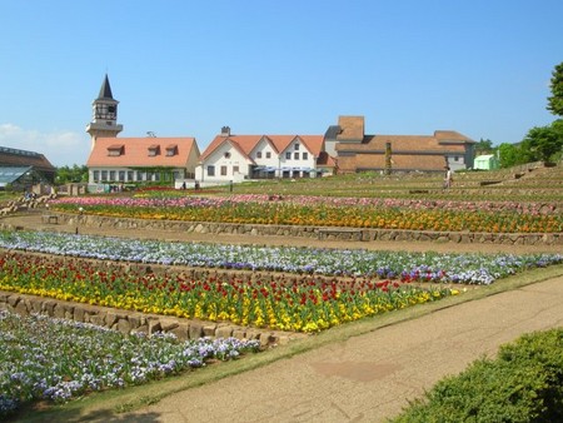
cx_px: 282
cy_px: 212
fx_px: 570
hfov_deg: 52.6
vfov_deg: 40.7
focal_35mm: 35
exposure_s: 1/260
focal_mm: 5.8
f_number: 5.6
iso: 50
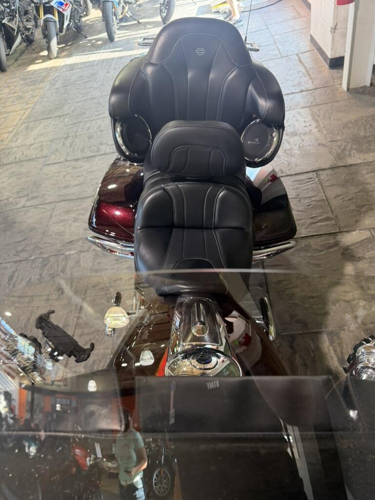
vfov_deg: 71.6
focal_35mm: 24
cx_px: 188
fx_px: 347
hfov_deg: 56.8
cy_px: 250
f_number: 1.78
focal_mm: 6.76
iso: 200
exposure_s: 1/60
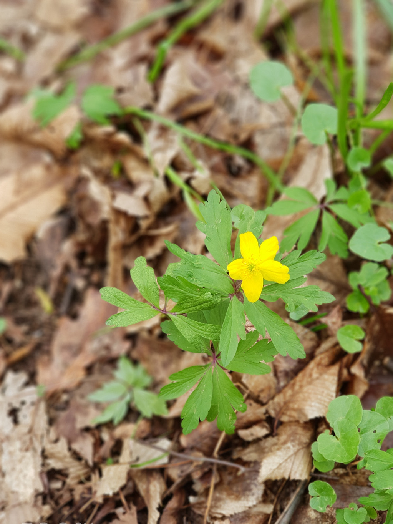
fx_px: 923
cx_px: 228
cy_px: 275
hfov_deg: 24.0
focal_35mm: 61
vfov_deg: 31.7
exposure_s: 1/100
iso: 40
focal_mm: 6
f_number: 2.4
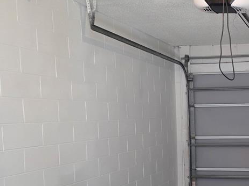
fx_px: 367
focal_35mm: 51
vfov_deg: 28.2
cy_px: 132
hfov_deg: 34.6
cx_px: 241
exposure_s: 1/120
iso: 320
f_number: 1.7
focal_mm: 6.3
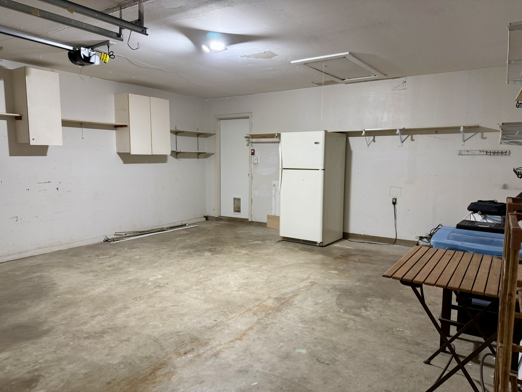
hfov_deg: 71.6
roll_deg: -0.3
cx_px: 261
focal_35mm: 24
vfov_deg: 56.8
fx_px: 362
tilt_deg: -5.8
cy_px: 196
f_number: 1.78
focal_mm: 6.76
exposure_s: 1/120
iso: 200
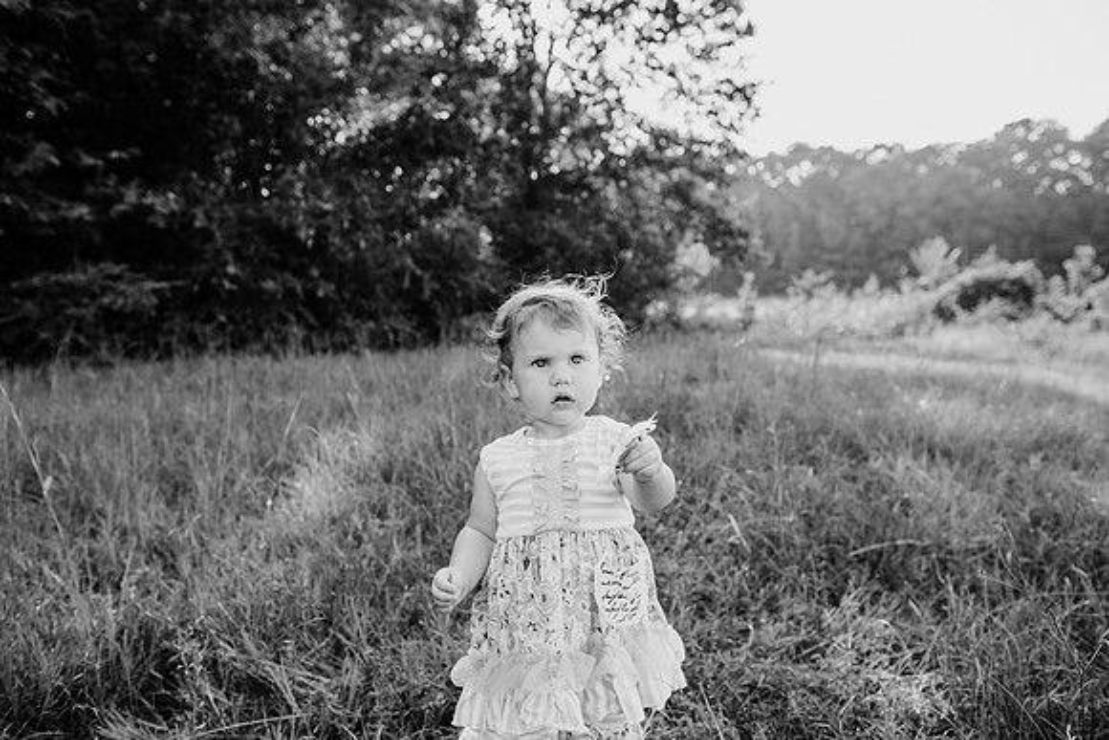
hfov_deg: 73.7
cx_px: 554
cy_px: 370
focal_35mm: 24
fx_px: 739
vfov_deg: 53.2
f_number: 3.5
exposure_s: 1/640
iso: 200
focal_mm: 24
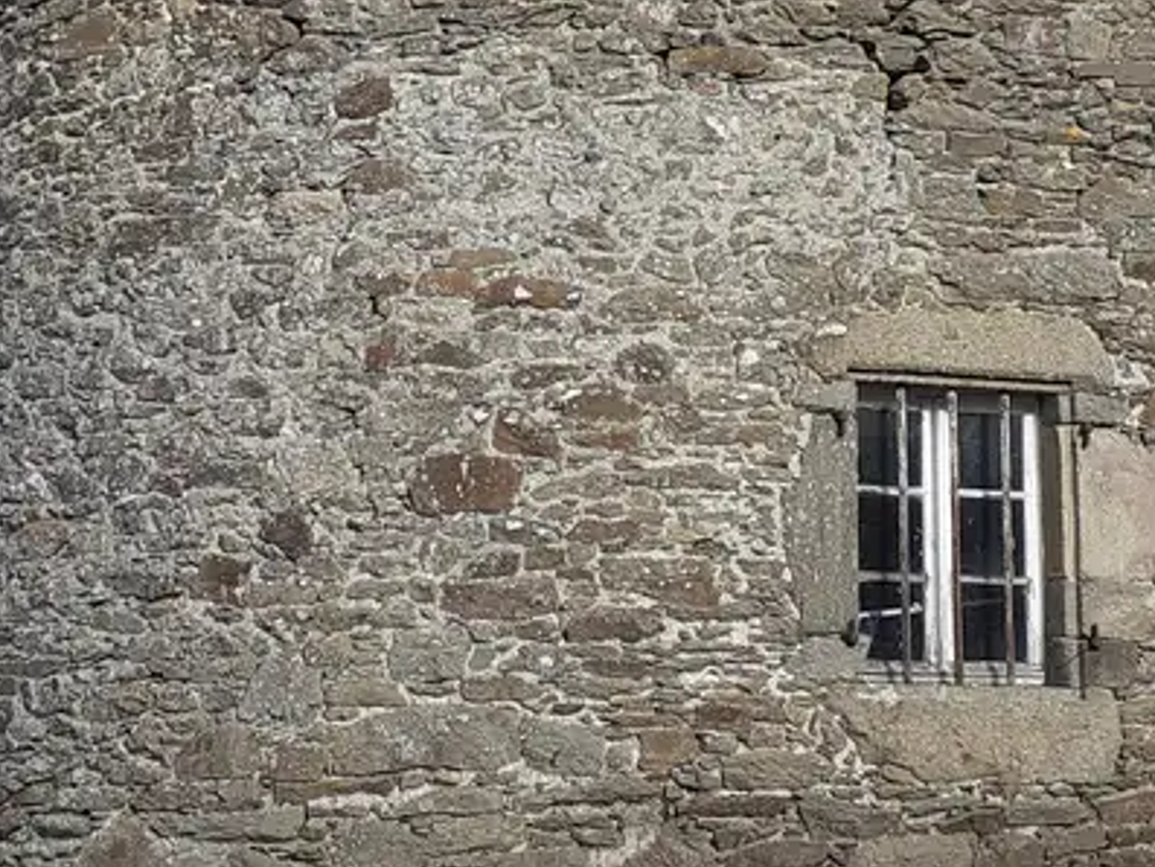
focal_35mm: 87
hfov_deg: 22.5
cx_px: 556
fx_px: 2904
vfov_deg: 16.7
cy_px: 52
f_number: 1.9
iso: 40
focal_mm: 3.6
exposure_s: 1/1307
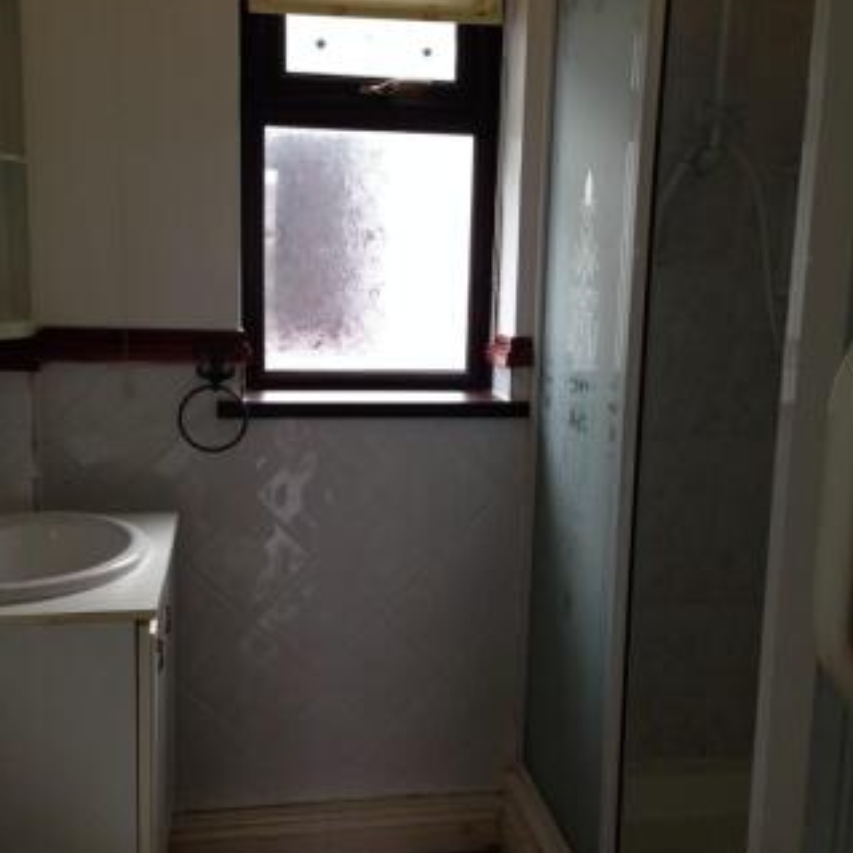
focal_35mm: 40
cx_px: 417
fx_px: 1115
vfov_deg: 41.9
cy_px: 426
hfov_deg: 41.9
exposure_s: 1/120
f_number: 2.4
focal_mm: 4.12
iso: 125
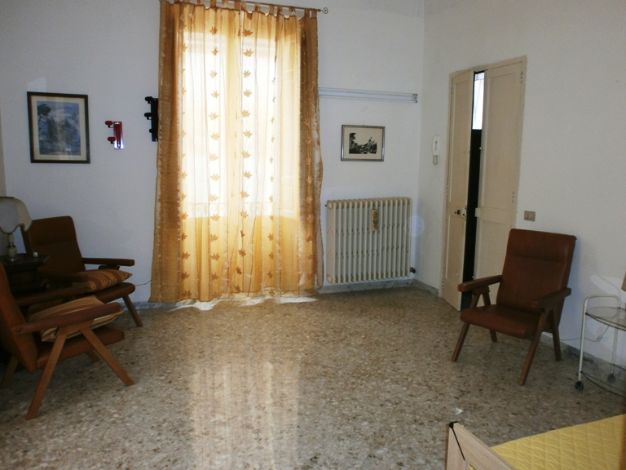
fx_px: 488
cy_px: 235
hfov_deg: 65.3
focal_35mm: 27
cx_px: 313
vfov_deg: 51.4
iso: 100
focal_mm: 4.8
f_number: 2.9
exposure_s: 1/30
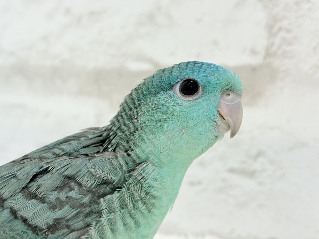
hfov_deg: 36.8
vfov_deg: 28.0
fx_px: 479
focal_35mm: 52
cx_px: 160
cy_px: 120
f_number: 1.6
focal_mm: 5.96
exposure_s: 1/100
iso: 100
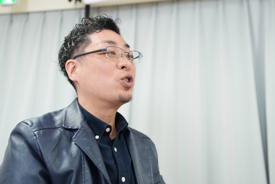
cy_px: 92
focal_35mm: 35
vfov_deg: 37.9
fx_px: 267
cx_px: 138
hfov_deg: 54.4
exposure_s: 1/200
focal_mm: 35
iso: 1000
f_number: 2.8
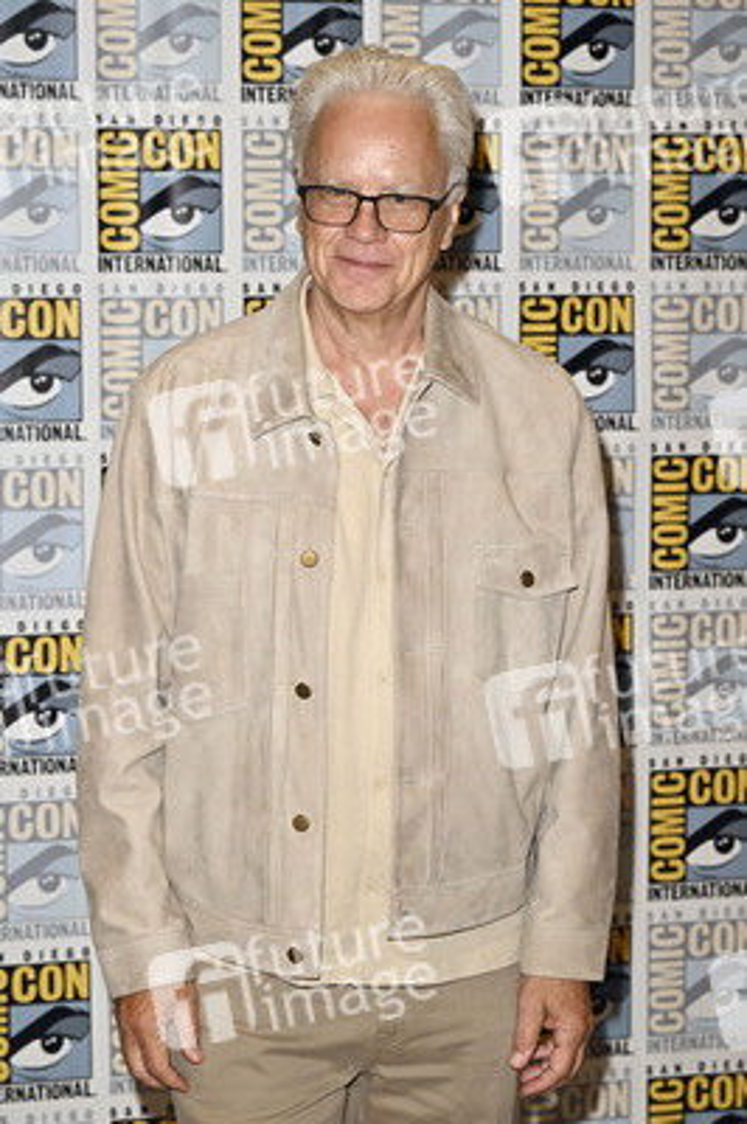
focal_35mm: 78
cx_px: 374
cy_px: 562
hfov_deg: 17.5
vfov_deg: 26.0
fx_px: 2432
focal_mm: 78
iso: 2500
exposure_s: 1/250
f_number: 5.6
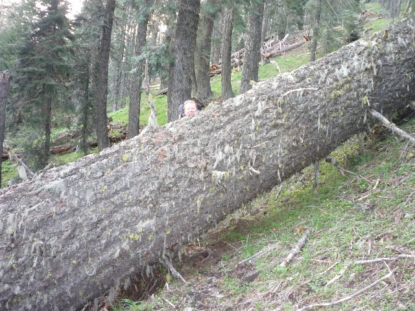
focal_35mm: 32
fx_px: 384
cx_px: 208
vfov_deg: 44.2
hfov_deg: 56.8
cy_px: 156
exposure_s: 1/30
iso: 320
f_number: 3.3
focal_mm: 5.2
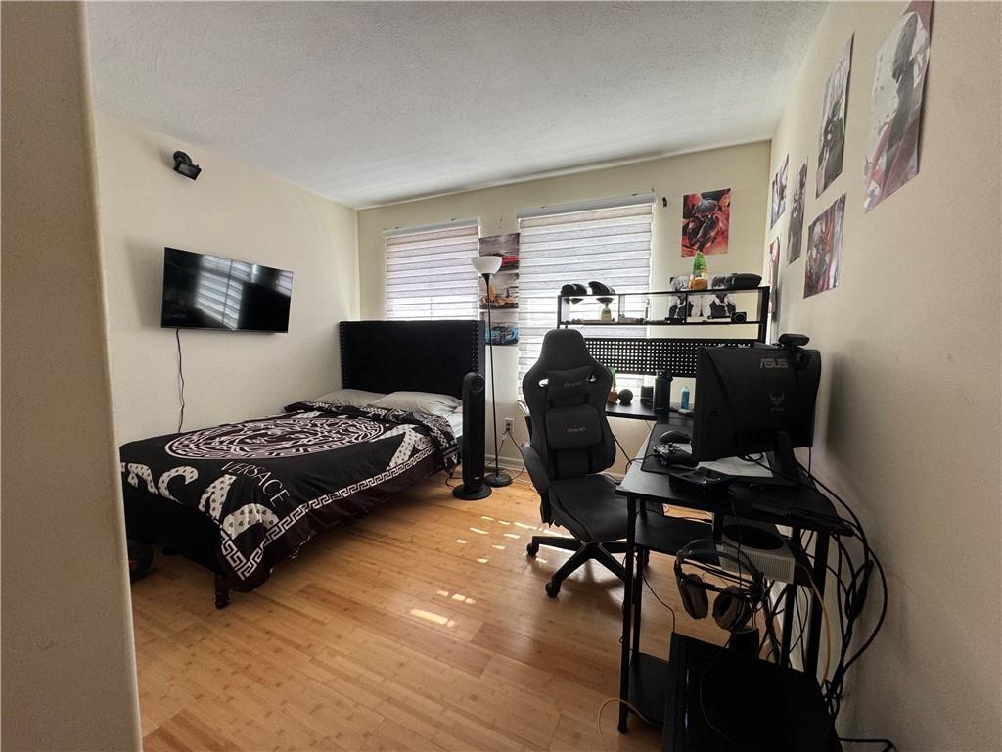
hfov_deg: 102.1
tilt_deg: -5.9
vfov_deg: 85.7
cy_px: 376
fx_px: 405
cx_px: 501
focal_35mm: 14
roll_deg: +0.0
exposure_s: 1/99
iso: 125
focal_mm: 2.22
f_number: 2.2
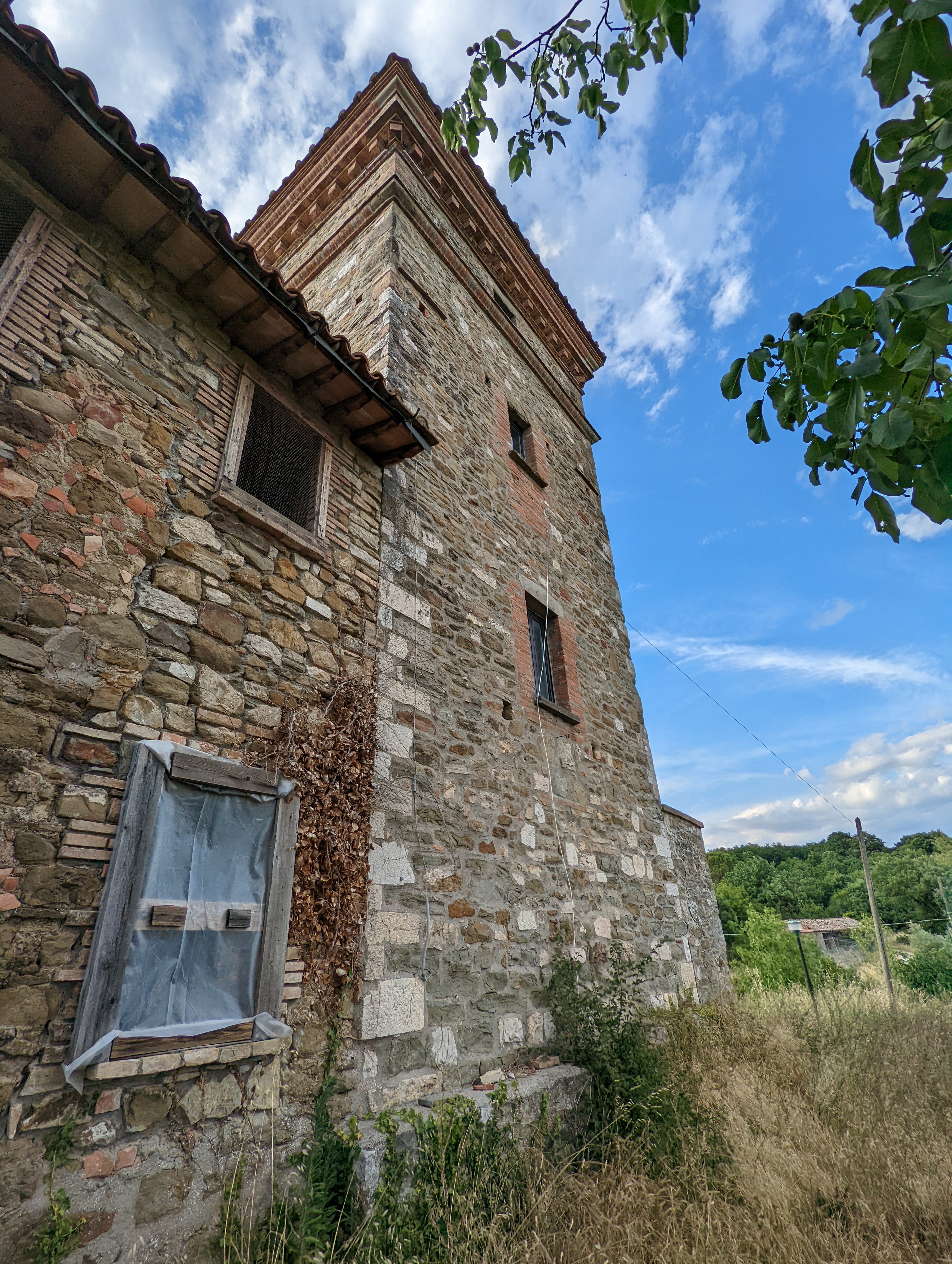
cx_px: 476
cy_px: 632
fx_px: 585
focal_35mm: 16
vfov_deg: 94.4
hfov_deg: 78.2
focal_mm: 2.35
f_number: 2.2
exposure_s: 1/861
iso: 51
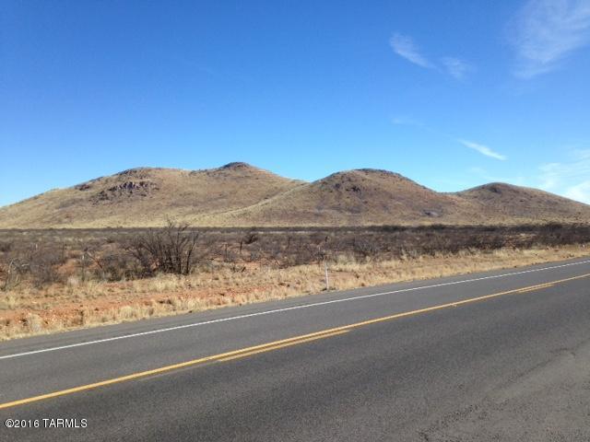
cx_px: 295
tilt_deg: -2.3
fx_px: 562
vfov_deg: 42.9
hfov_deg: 55.4
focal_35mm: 33
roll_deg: -0.4
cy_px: 221
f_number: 2.4
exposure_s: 1/1595
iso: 50
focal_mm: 4.12
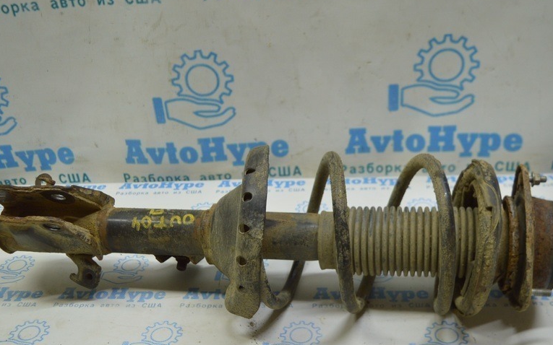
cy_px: 224
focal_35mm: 45
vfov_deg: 28.4
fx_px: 678
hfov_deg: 44.4
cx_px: 270
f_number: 3.8
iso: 400
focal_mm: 22
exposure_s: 1/100
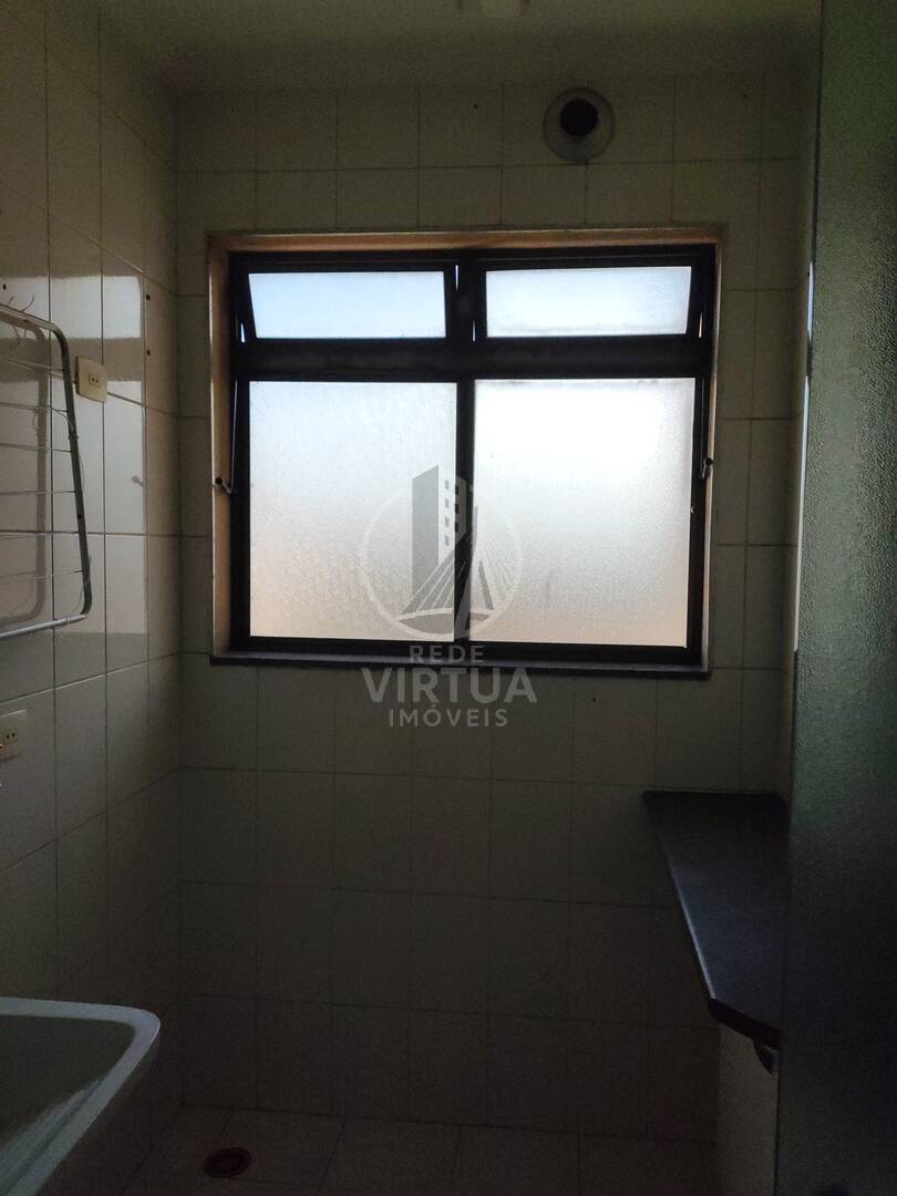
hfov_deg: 54.9
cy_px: 598
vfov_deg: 69.4
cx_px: 448
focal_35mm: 25
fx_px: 864
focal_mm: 4.71
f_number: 1.7
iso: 1862
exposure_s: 1/8360
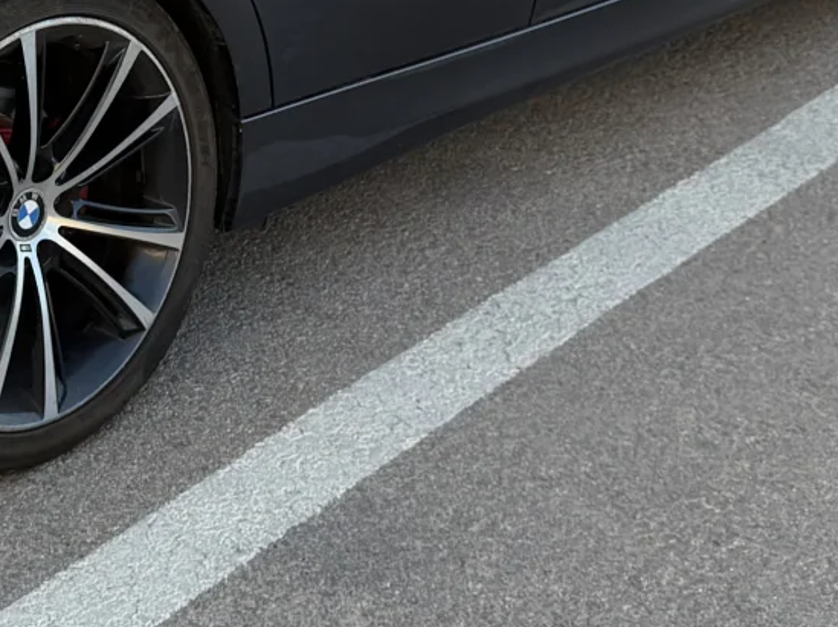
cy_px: -137
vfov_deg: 16.8
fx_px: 2032
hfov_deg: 22.8
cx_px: 104
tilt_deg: -12.2
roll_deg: +3.0
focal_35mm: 84
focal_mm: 6.76
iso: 80
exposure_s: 1/575
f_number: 1.78
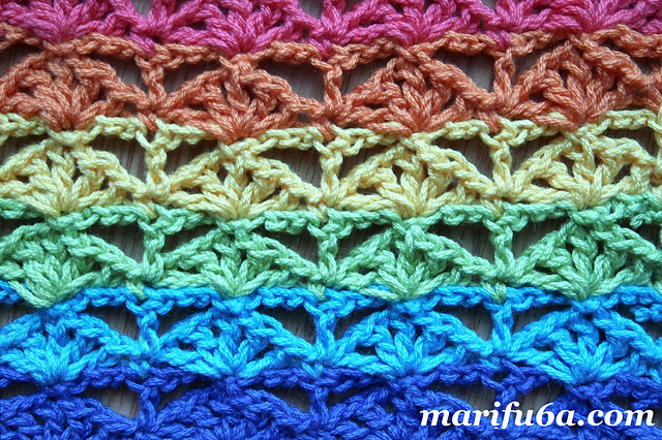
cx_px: 331
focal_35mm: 77
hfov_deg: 26.3
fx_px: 1415
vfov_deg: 17.7
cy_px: 220
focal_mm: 50
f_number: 5.6
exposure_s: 1/80
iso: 1600
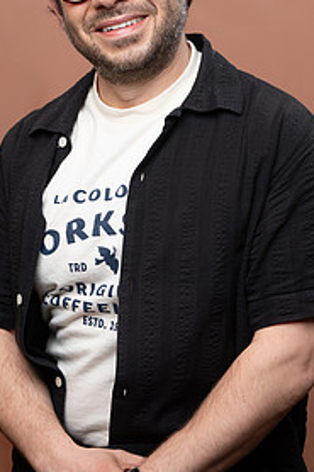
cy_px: 194
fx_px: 1441
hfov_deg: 12.4
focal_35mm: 110
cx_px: 153
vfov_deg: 18.6
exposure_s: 1/160
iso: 320
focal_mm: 68
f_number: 4
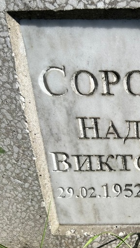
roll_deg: +3.3
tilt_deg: -31.6
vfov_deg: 46.3
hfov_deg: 25.2
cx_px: 155
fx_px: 290
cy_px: 139
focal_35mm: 44
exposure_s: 1/4115
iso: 50
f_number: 1.5
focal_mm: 5.7
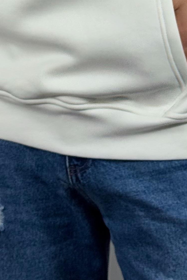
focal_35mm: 180
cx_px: 106
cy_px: -129
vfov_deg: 11.0
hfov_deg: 7.6
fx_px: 1402
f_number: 1.78
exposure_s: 1/639
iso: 64
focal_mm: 6.76
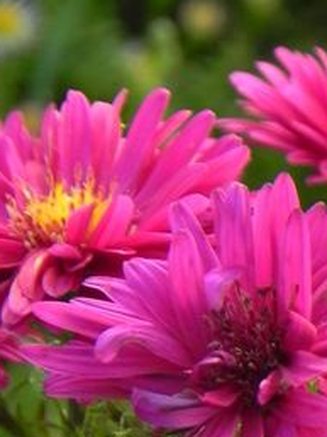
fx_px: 14748
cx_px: 457
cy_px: 528
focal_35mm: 1169
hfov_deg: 1.3
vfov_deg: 1.7
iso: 160
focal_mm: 67.2
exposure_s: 1/40
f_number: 5
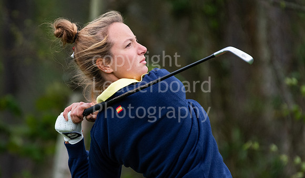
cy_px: 90
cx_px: 118
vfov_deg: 1.4
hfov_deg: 2.3
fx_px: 7462
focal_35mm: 915
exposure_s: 1/1000
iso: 1250
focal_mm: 480
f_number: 5.6
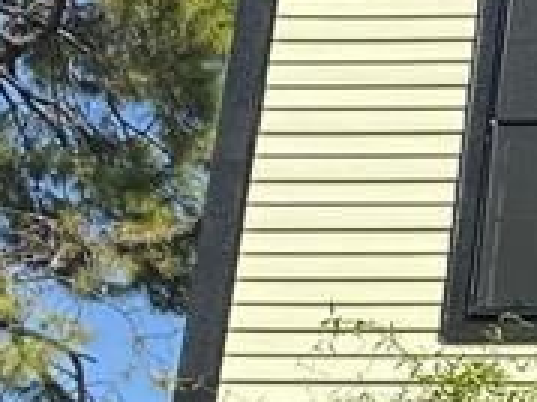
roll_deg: -0.7
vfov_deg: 17.2
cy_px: 534
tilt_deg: +12.8
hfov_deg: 18.5
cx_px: 990
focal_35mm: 80
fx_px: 1240
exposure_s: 1/2092
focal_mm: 2.22
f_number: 2.2
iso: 50
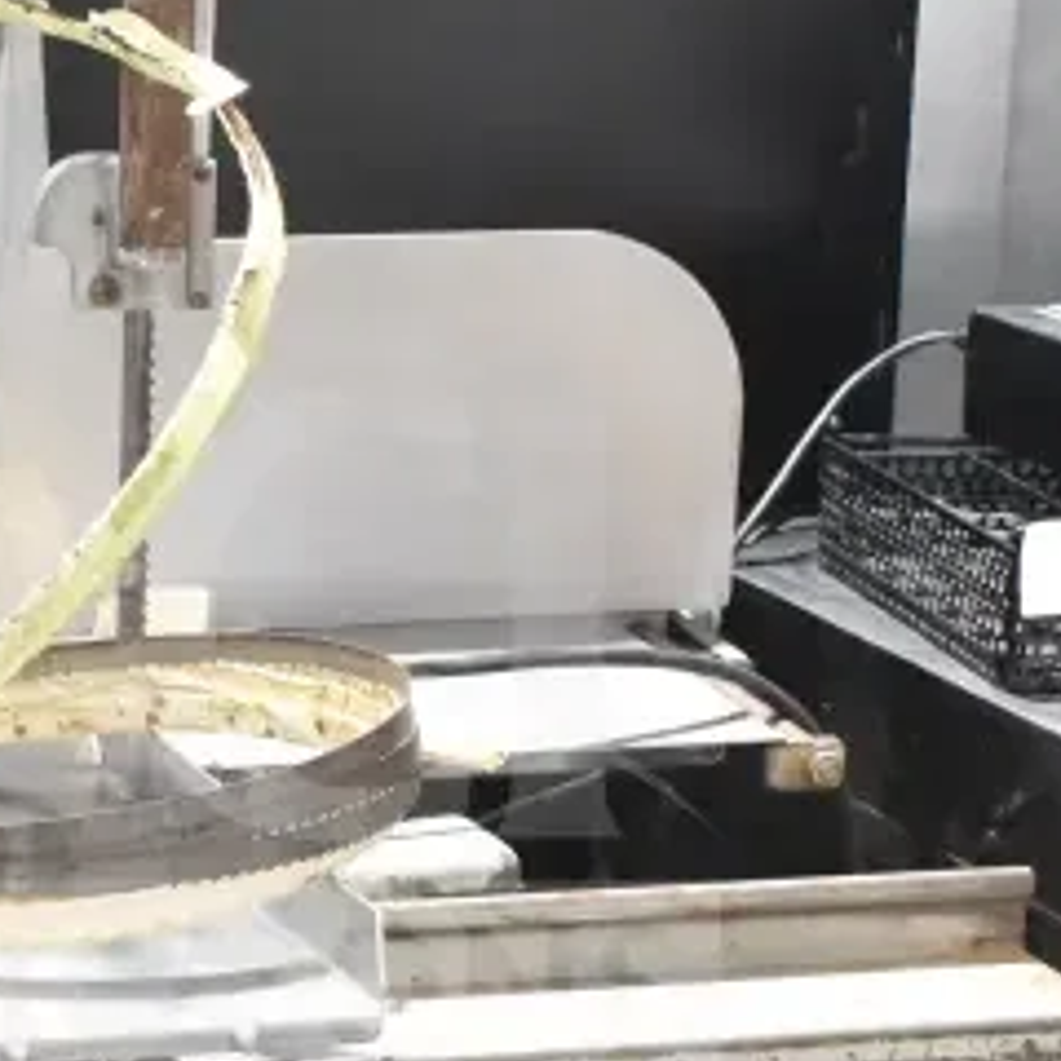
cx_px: 221
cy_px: 740
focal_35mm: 136
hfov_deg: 12.8
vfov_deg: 12.8
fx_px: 4716
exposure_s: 1/160
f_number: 6.3
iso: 6400
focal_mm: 28
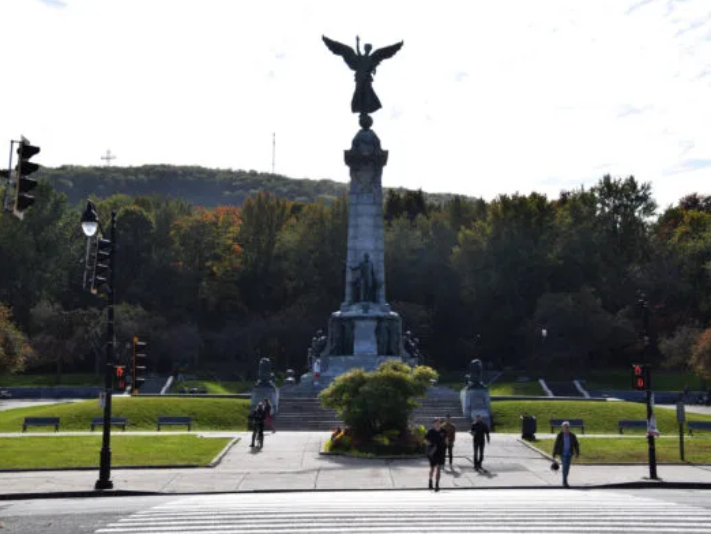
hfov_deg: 36.2
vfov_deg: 27.5
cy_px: 267
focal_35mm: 53
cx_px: 357
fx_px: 1089
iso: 200
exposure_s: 1/320
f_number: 9
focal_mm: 32
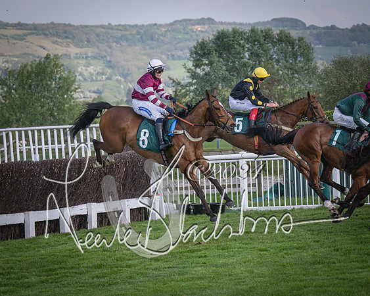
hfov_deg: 11.7
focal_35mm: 166
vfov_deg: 9.3
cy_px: 148
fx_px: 1813
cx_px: 169
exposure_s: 1/2500
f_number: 4
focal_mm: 98
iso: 400
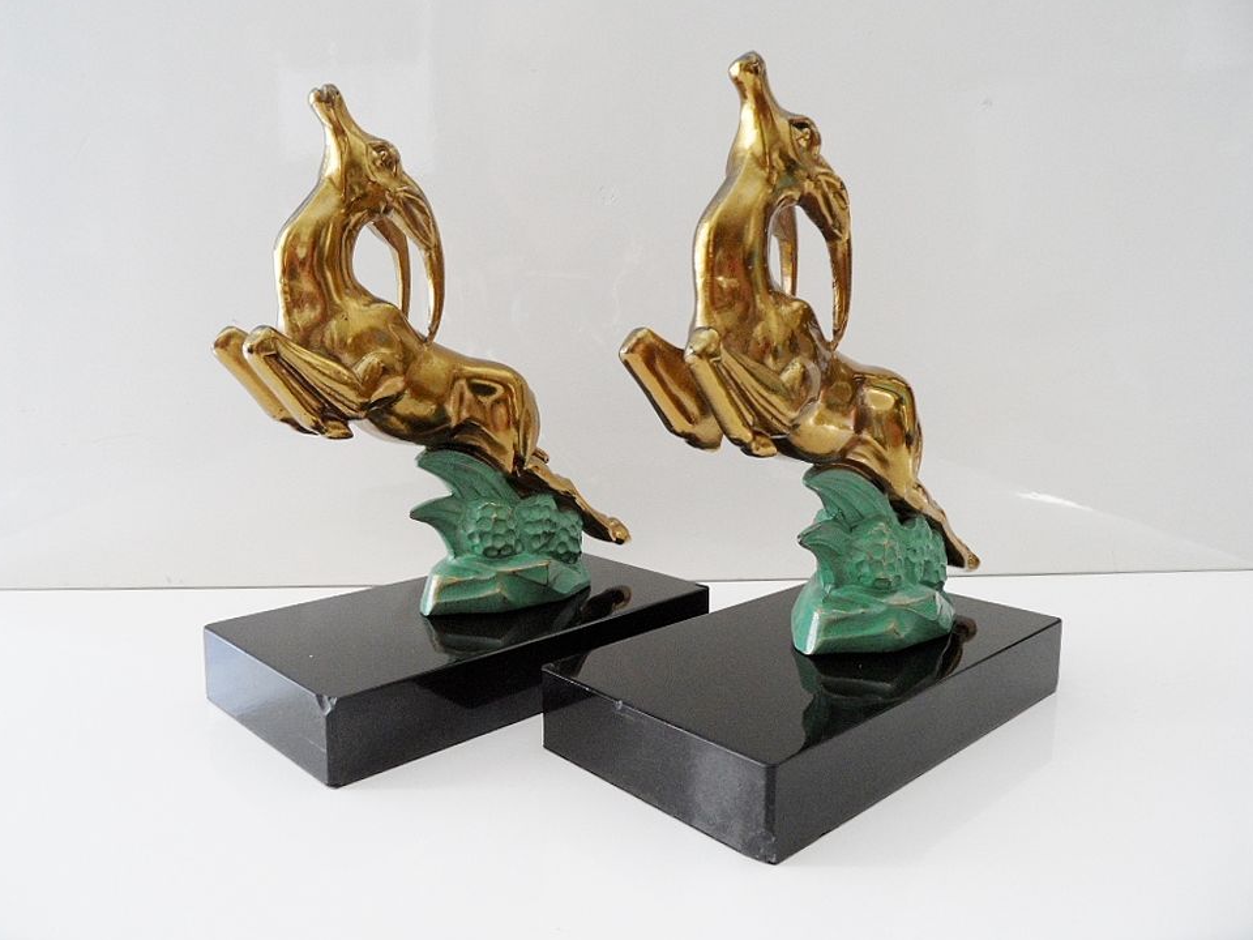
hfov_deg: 69.4
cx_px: 617
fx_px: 905
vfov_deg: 54.9
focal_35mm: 25
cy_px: 456
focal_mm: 3.9
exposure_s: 1/30
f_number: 3.2
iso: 100
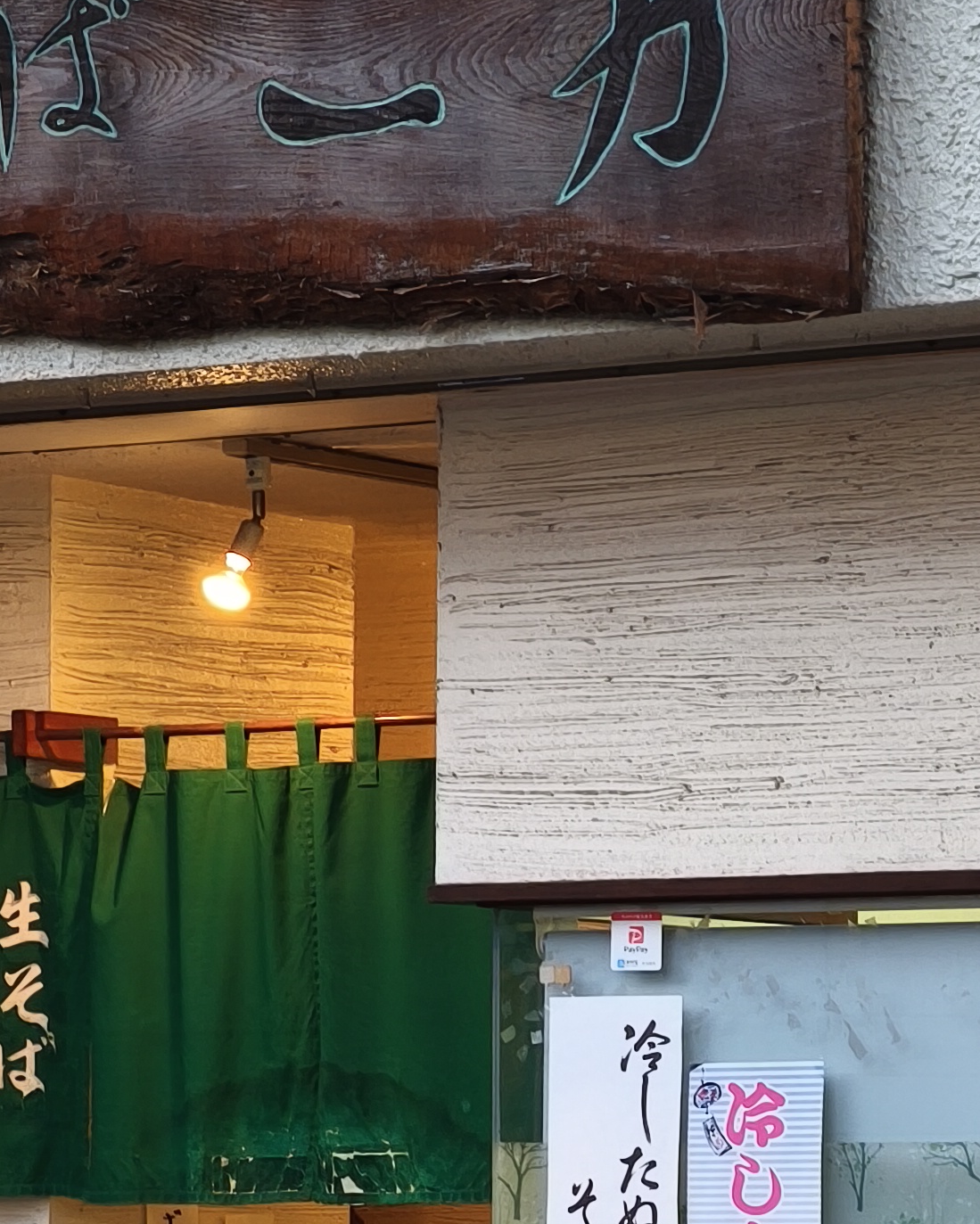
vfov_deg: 11.0
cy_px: 1308
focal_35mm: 174
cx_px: 259
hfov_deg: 8.9
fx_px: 6306
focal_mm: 8.8
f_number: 2
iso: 640
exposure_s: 1/50
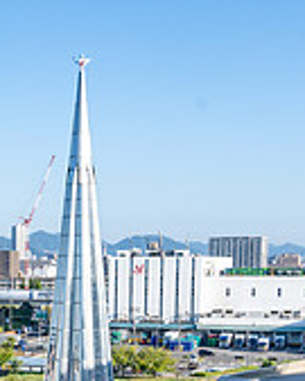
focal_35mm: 81
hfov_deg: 18.0
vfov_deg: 22.9
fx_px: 915
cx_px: -56
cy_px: 357
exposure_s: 1/500
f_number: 8
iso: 500
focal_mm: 24
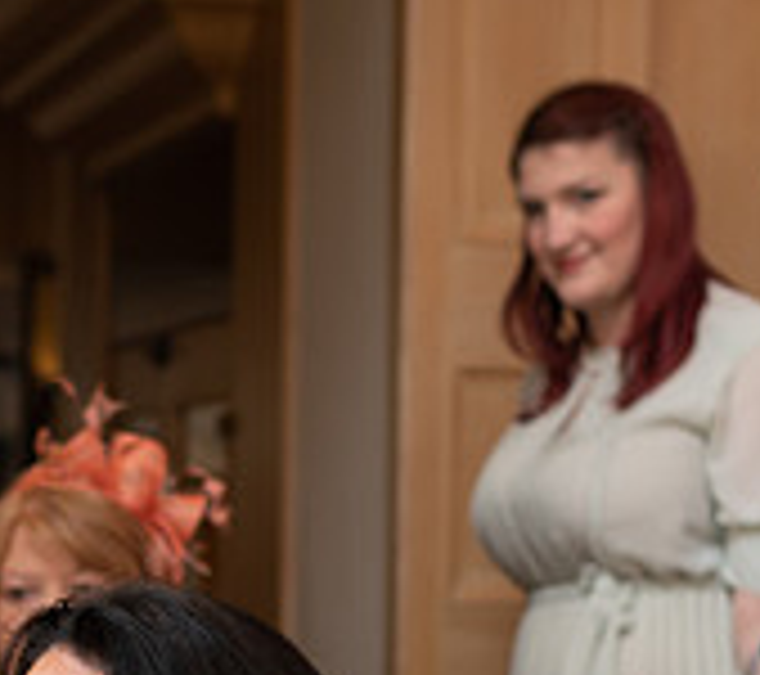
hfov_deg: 14.5
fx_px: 2959
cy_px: 891
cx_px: 77
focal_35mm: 126
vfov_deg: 12.6
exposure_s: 1/100
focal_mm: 35
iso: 100
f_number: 2.5
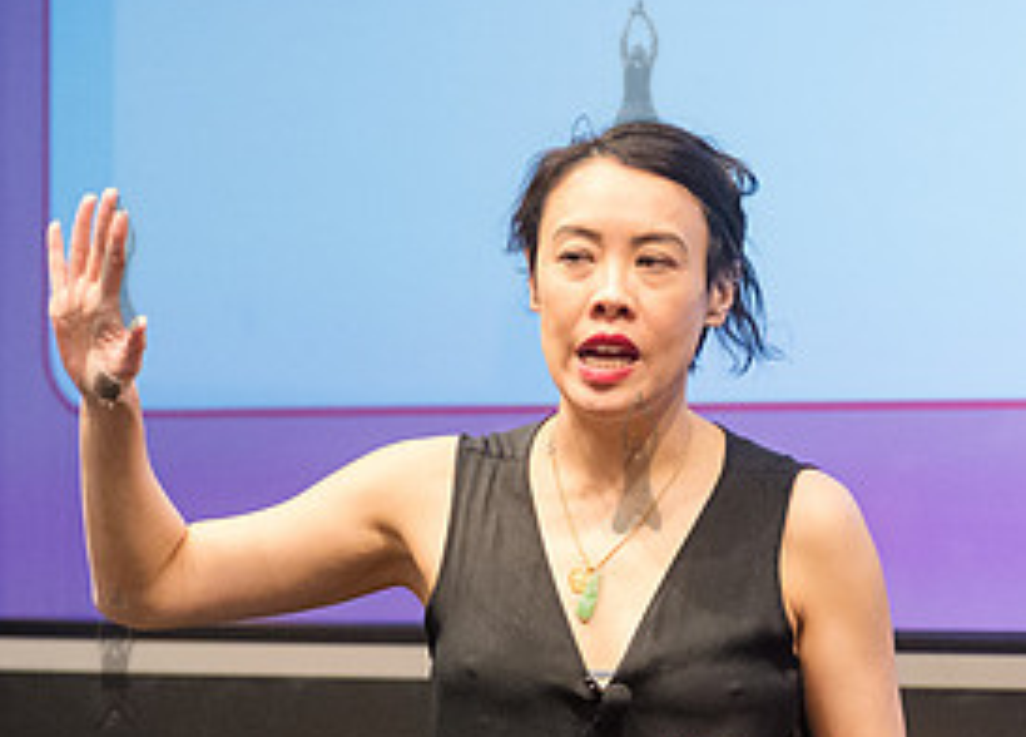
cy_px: 550
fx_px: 8436
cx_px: 594
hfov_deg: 7.0
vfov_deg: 5.0
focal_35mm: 289
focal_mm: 112
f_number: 4
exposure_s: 1/250
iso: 5000
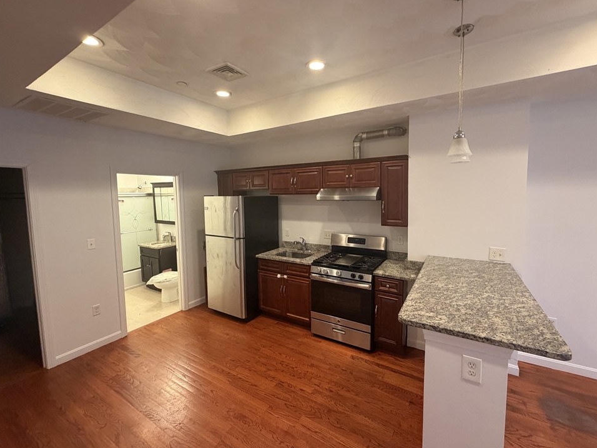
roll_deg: +0.6
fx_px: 259
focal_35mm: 15
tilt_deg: -5.7
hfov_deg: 98.1
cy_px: 214
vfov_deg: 81.7
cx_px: 315
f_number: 2.2
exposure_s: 1/60
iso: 250
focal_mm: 2.22
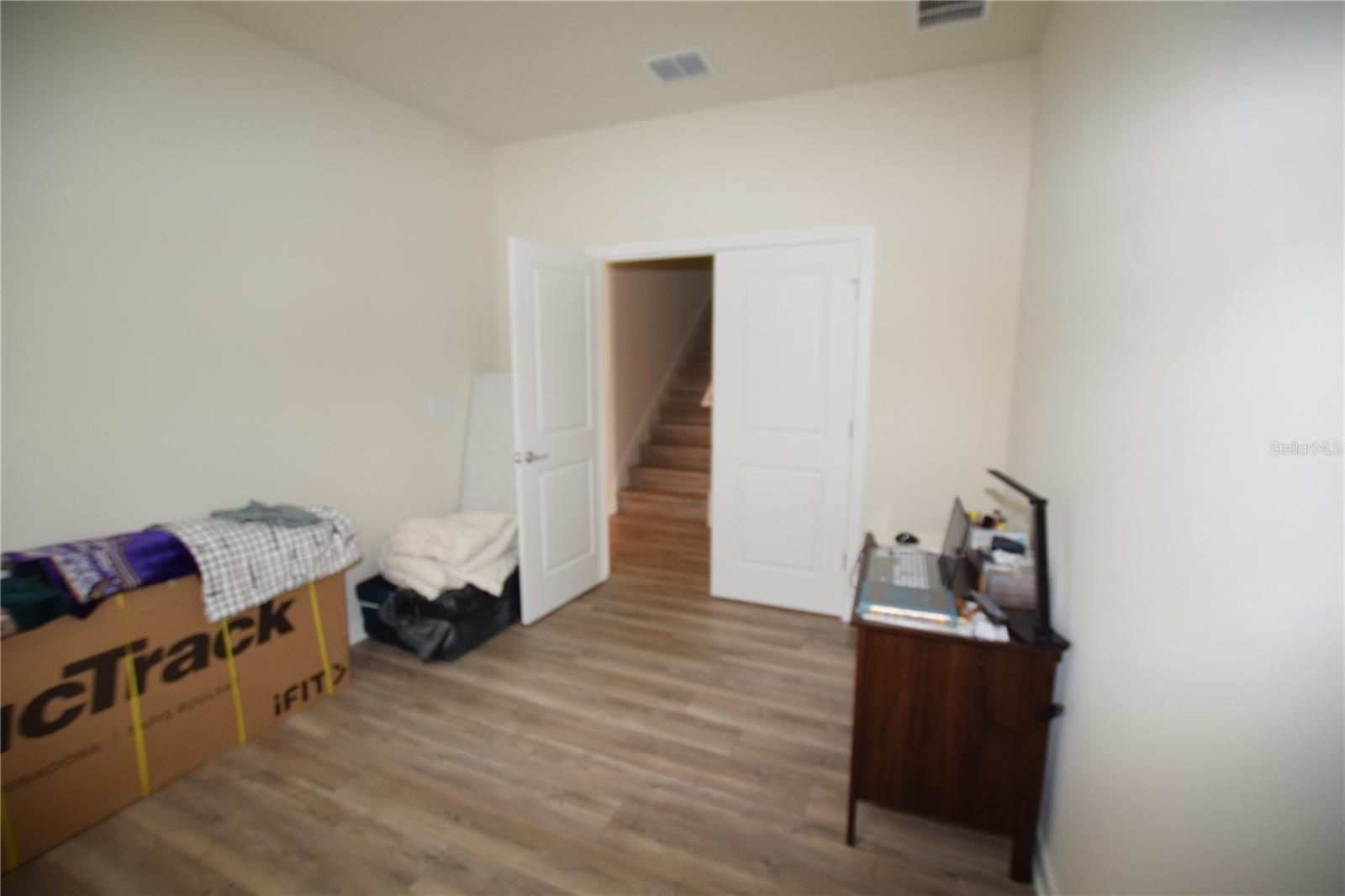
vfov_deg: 77.3
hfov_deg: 100.4
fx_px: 560
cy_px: 448
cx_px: 672
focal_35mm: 15
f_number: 3.5
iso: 900
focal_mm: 10
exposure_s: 1/60
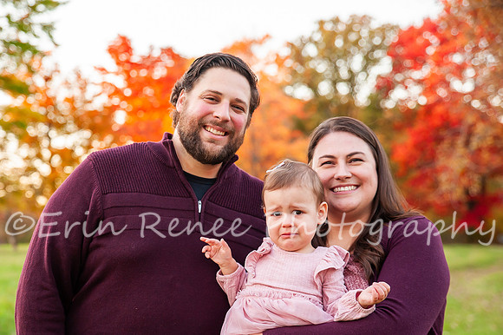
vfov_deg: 18.2
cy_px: 208
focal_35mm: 75
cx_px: 190
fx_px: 1041
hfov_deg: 27.1
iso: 800
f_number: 3.5
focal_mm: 60
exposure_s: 1/200
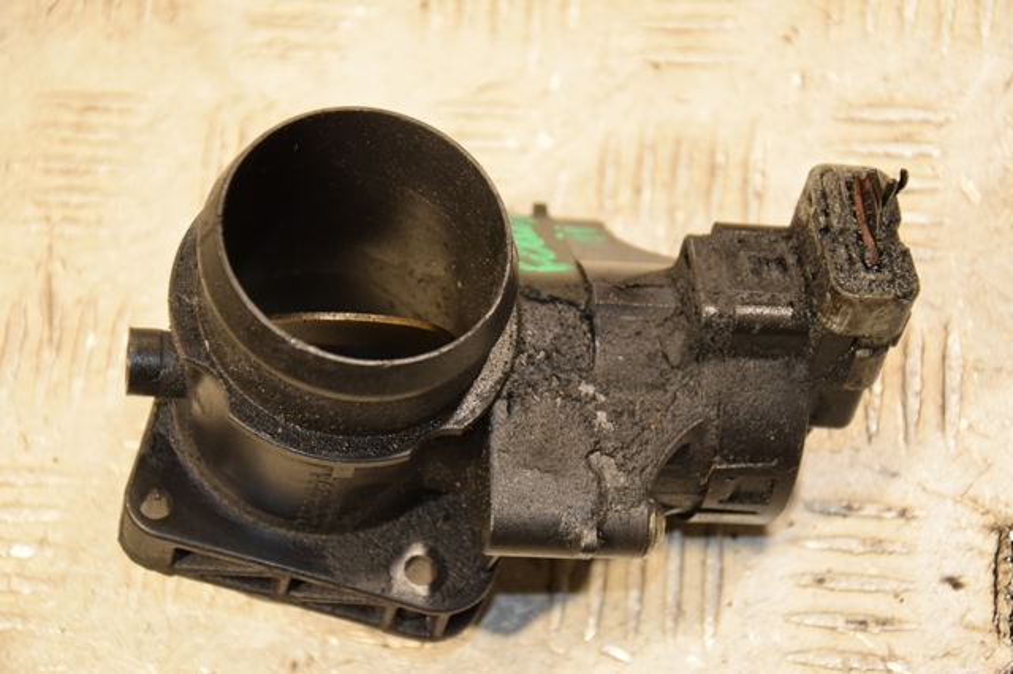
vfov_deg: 12.2
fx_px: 3164
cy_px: 337
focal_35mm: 112
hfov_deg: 18.2
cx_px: 506
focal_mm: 75
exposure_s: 1/100
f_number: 5.3
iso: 800
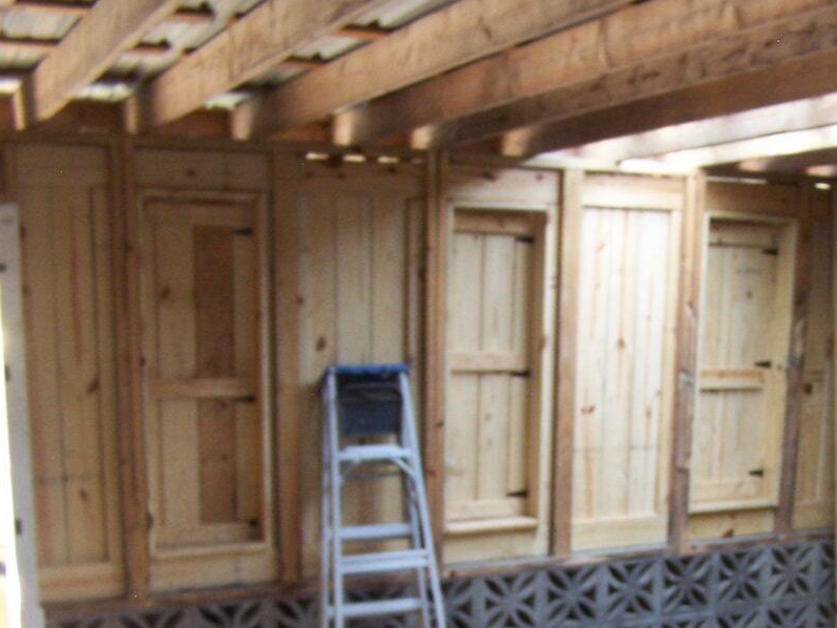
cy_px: 585
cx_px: 642
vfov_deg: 19.5
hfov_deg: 26.0
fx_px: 1790
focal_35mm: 74
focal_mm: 6.3
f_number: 2.8
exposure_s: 1/2
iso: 140
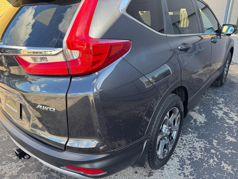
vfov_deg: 56.8
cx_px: 119
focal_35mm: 24
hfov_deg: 71.6
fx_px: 165
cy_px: 90
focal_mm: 6.76
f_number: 1.78
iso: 80
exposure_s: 1/262
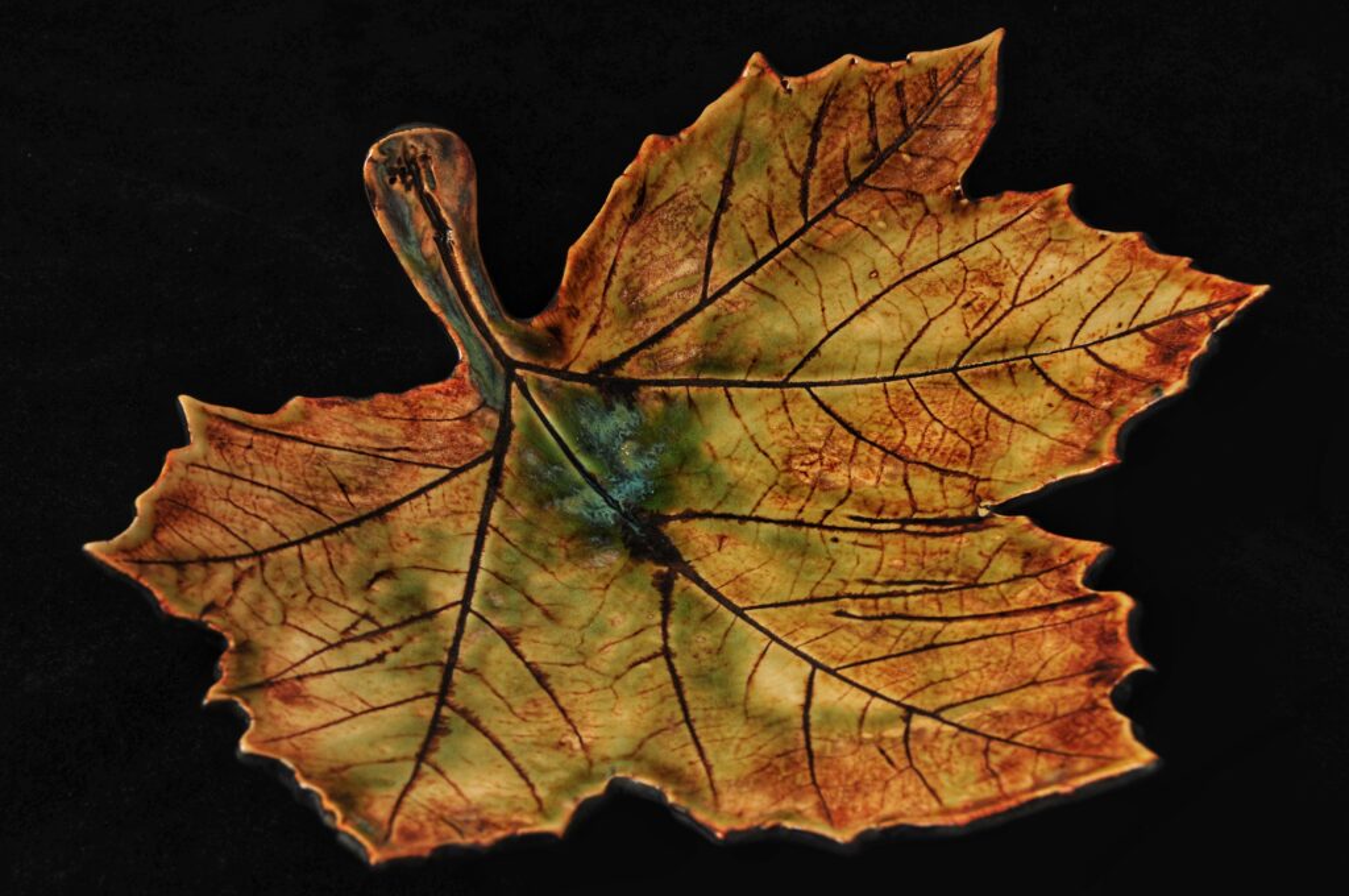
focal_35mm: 82
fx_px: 3088
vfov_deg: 16.5
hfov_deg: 24.6
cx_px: 674
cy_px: 448
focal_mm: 55
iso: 200
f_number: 11
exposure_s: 1/250
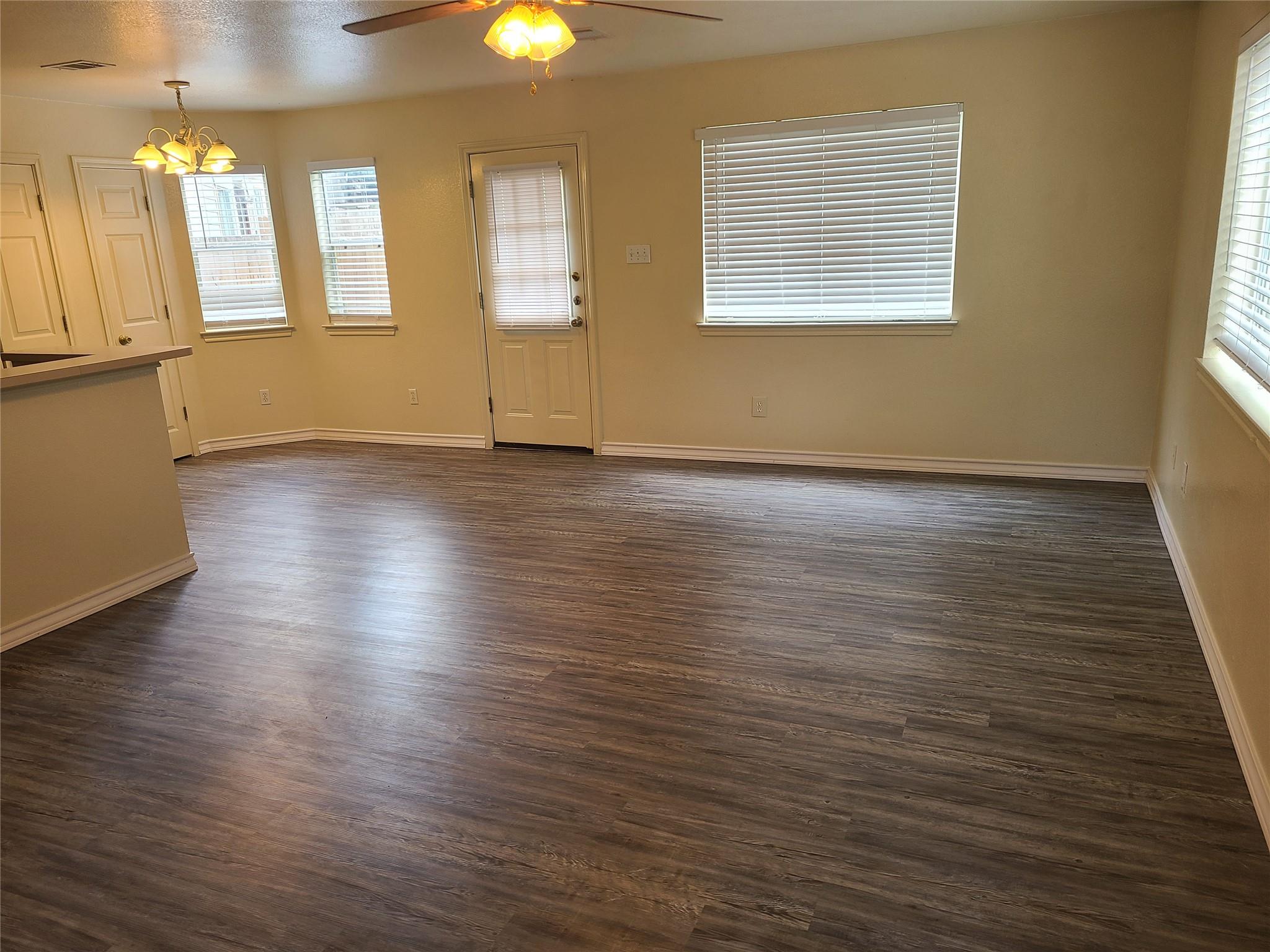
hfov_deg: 67.3
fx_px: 954
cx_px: 635
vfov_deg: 53.1
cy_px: 476
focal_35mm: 26
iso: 64
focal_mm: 5.4
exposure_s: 1/59
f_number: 1.8
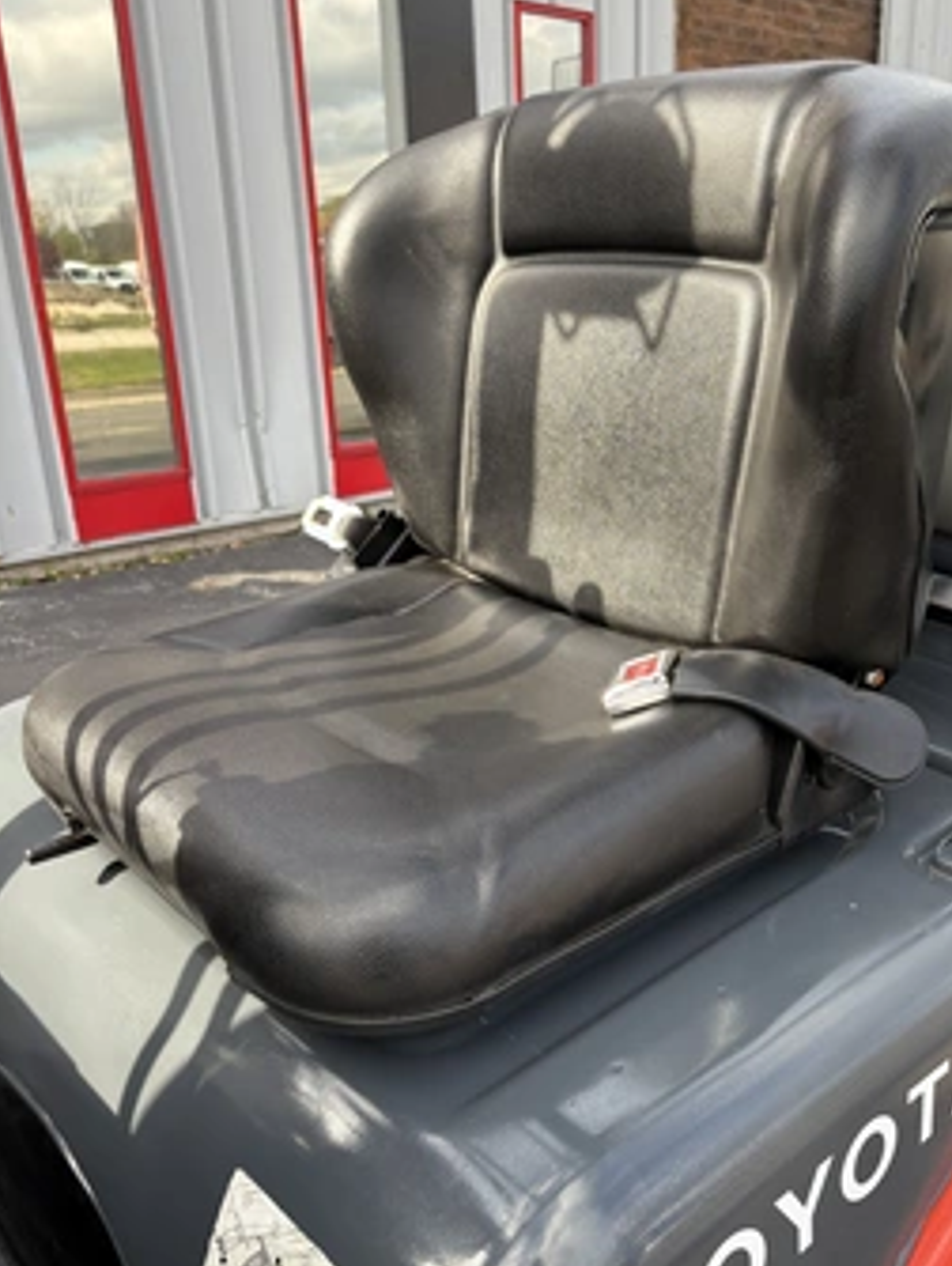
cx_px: 559
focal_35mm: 31
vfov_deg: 58.2
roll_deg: +1.0
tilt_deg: -20.0
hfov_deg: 45.3
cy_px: 692
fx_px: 1135
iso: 50
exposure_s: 1/489
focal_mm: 5.96
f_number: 1.6
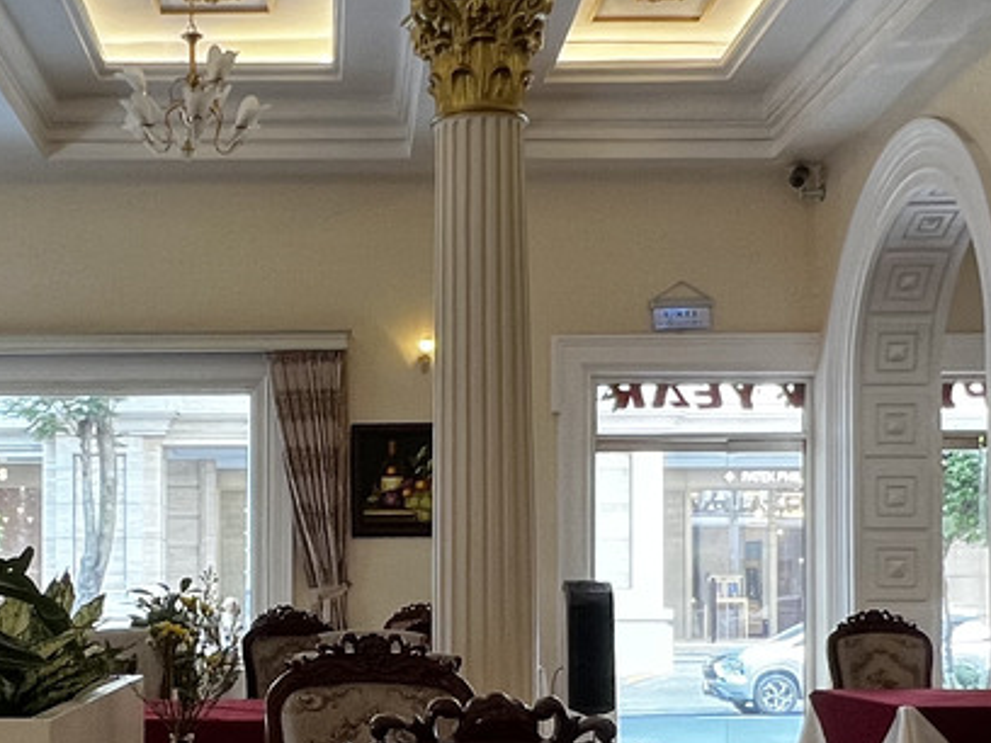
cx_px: 299
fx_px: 1460
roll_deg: +0.1
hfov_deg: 36.9
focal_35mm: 51
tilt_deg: +0.3
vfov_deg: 28.0
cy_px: 597
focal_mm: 1.57
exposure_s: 1/100
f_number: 1.8
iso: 125
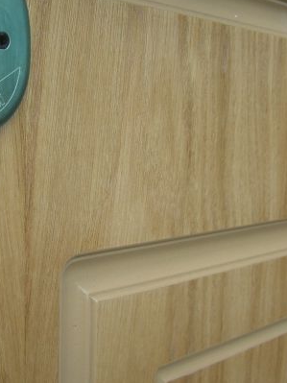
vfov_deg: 31.6
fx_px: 675
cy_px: 226
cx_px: 82
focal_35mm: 61
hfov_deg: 23.8
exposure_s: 1/160
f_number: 2.7
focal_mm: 6.2
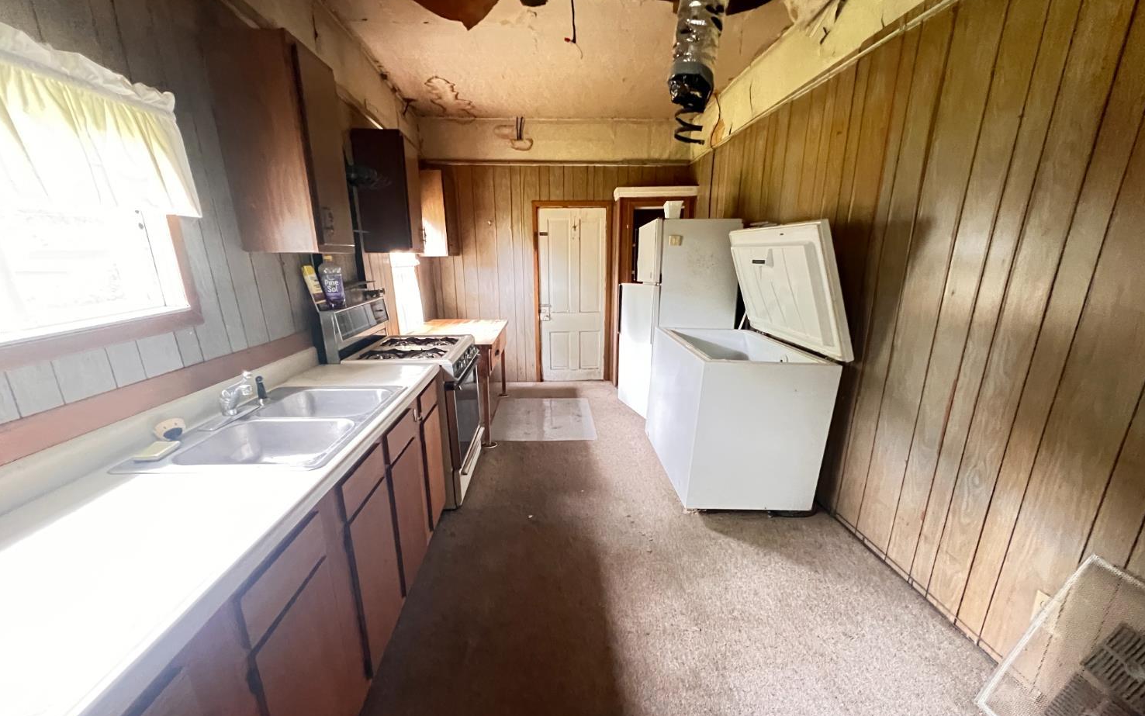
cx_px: 568
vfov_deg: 78.3
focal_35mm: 14
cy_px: 405
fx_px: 437
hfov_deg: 105.3
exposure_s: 1/41
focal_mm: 1.57
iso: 1000
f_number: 1.8
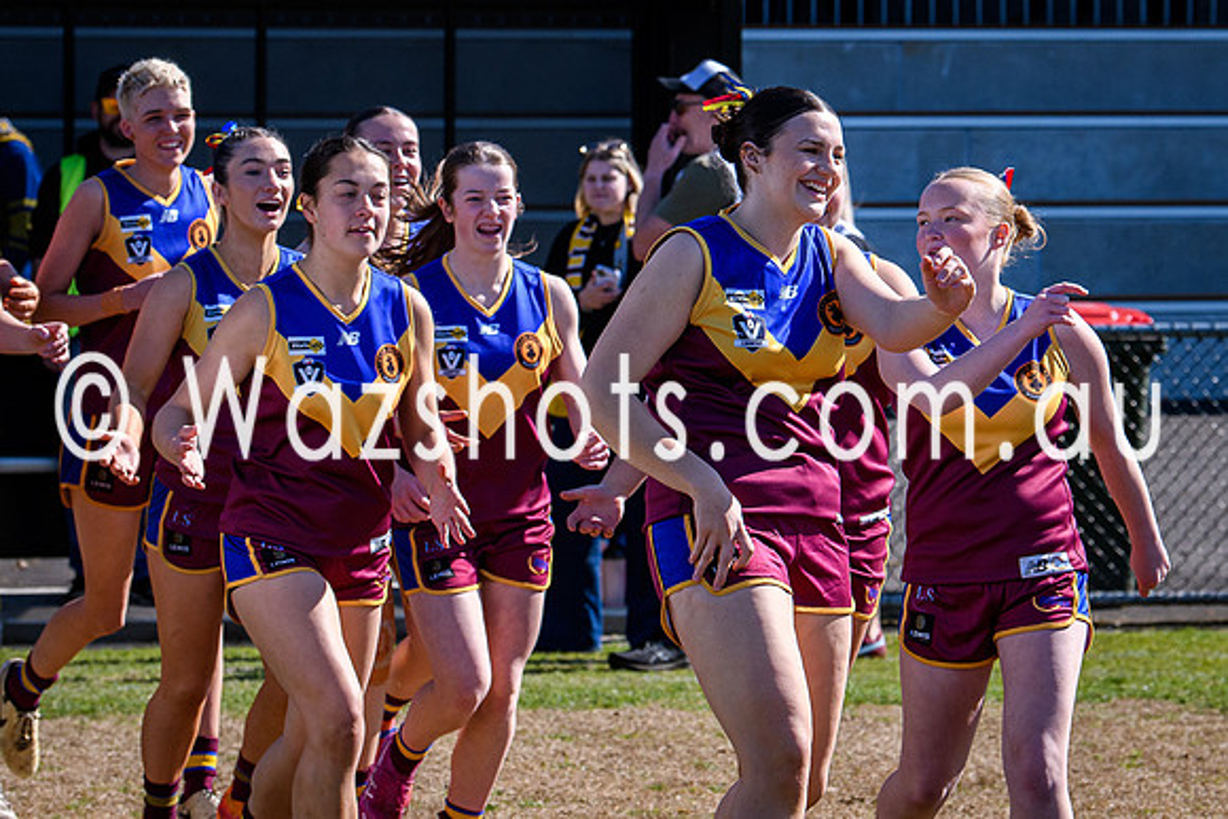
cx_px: 672
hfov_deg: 7.6
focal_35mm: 272
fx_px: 9274
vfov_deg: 5.1
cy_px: 207
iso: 500
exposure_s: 1/1600
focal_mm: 110
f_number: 5.6
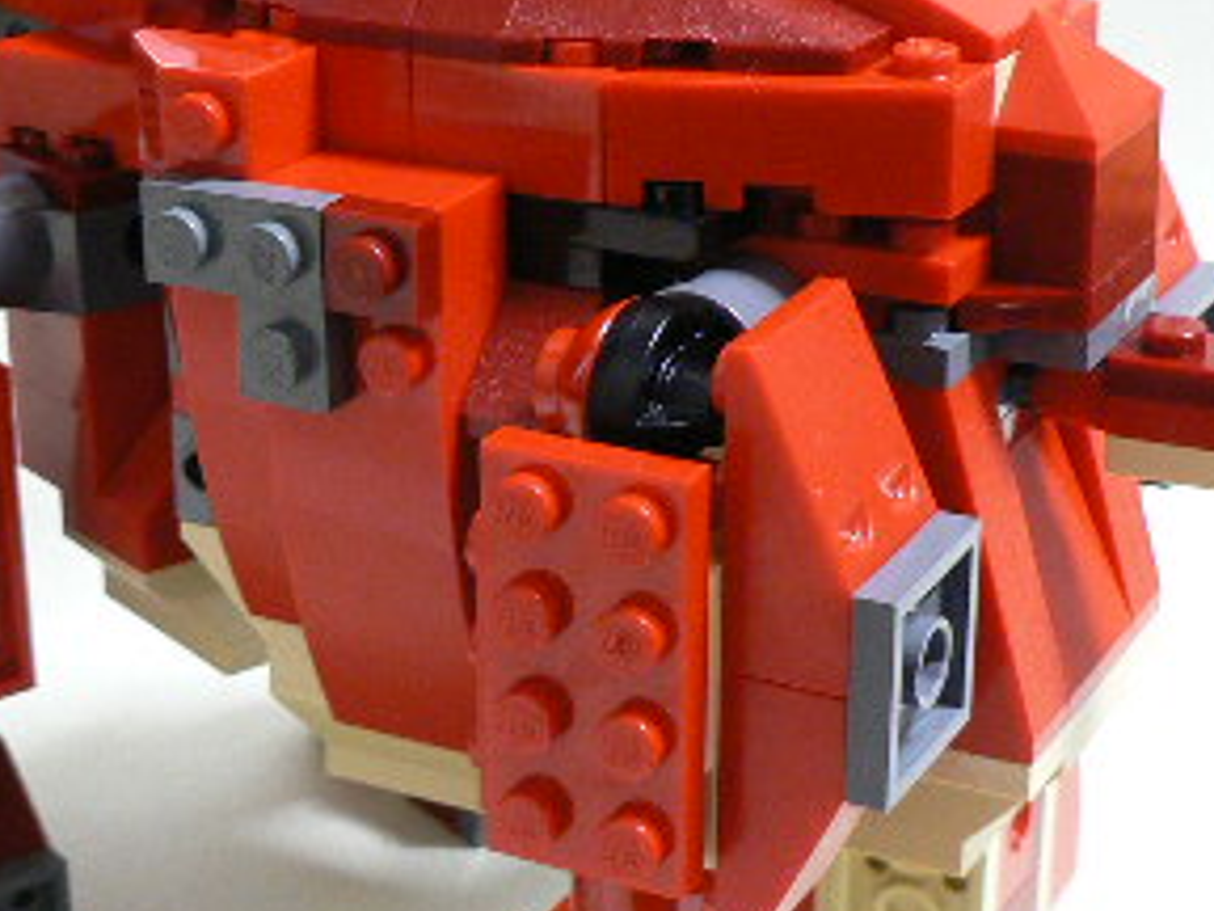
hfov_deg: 24.4
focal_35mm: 80
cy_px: 464
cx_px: 502
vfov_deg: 18.4
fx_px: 2806
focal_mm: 6
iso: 200
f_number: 2.8
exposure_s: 1/8
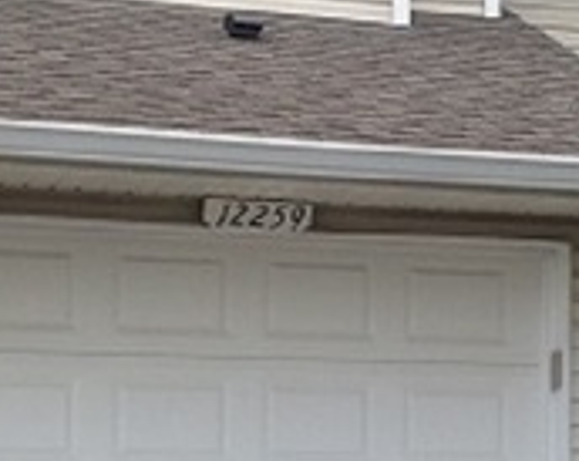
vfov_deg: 11.5
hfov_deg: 14.3
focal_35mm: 133
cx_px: 562
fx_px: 2275
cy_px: 444
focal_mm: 4.28
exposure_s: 1/1209
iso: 50
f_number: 2.4
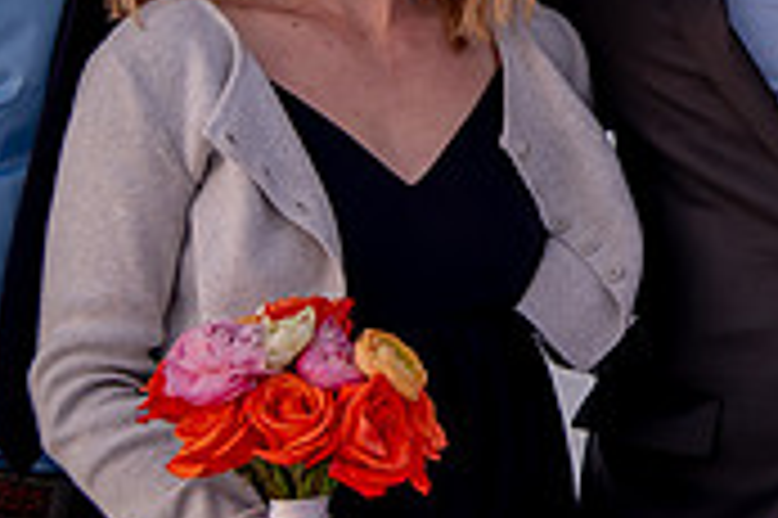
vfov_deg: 7.0
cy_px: -167
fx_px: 4167
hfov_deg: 10.5
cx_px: 840
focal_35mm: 193
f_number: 4
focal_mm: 48
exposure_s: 1/200
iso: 200
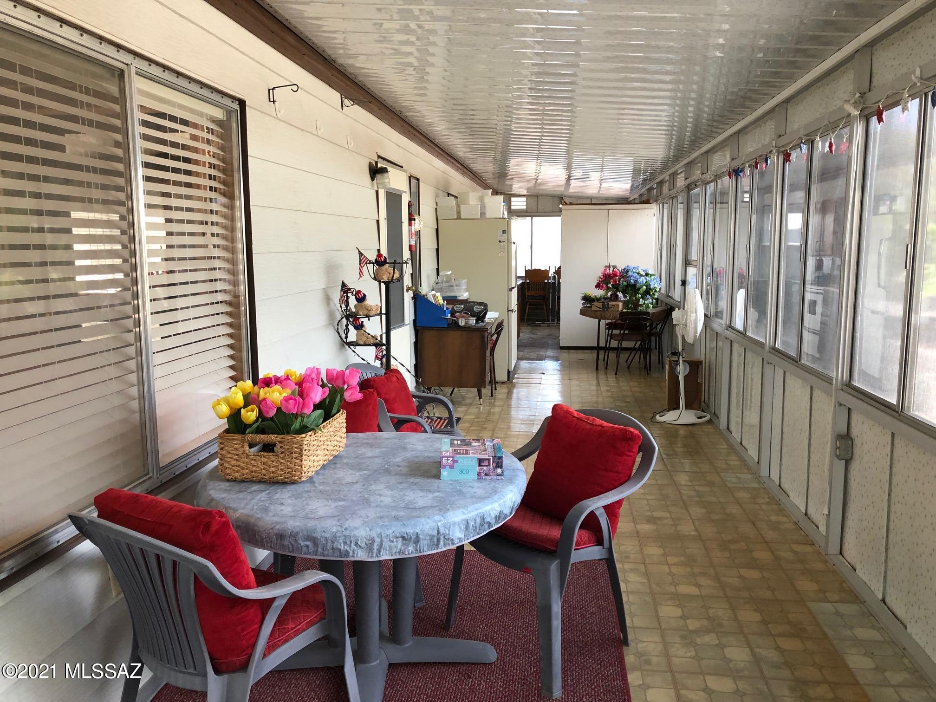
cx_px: 468
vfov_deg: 49.7
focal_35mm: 28
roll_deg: -0.2
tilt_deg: -7.4
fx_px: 757
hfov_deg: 63.4
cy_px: 351
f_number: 1.8
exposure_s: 1/24
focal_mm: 3.99
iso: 40
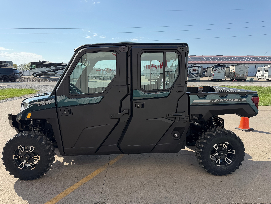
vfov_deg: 54.9
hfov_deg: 69.4
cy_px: 104
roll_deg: -1.4
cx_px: 137
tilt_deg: -8.8
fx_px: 196
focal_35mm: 25
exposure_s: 1/2907
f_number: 1.78
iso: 100
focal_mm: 6.76
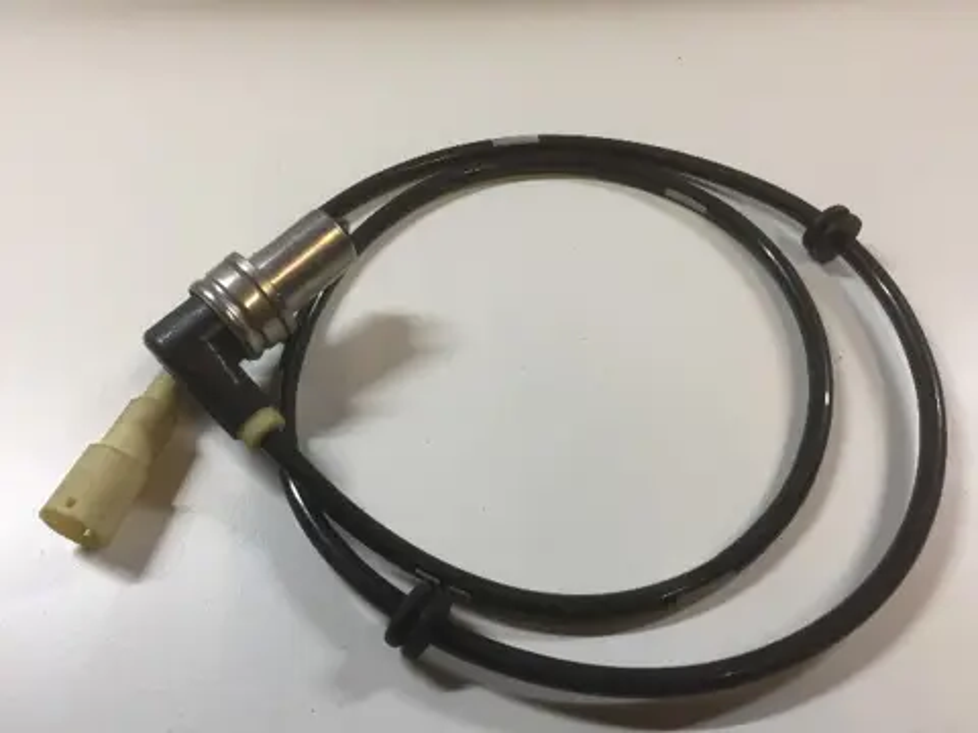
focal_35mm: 29
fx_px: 819
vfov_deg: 48.2
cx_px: 489
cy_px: 366
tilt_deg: -58.5
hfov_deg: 61.7
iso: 50
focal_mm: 4.15
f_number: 2.2
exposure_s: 1/33
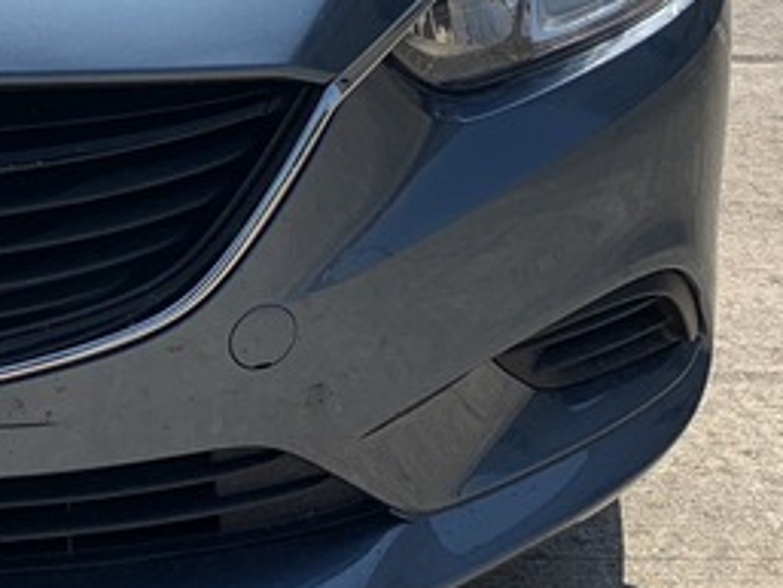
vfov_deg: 14.4
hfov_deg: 19.0
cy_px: -253
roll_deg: -0.2
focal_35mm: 97
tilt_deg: -15.9
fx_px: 2195
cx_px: -192
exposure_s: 1/2681
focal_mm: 4.25
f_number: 1.8
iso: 25
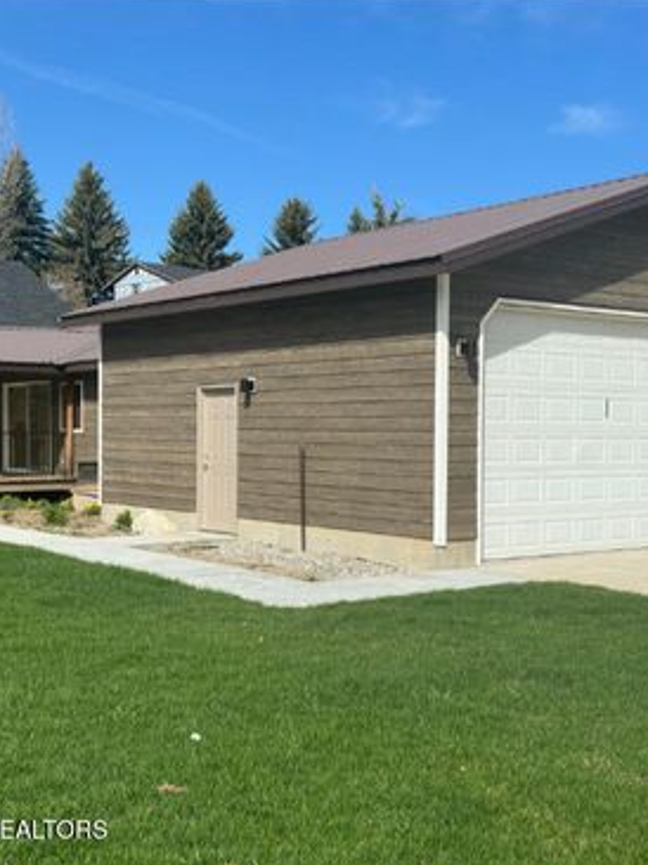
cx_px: 324
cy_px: 430
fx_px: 1124
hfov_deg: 32.1
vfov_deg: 42.1
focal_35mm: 45
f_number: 1.8
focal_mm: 6.9
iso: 100
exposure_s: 1/6849
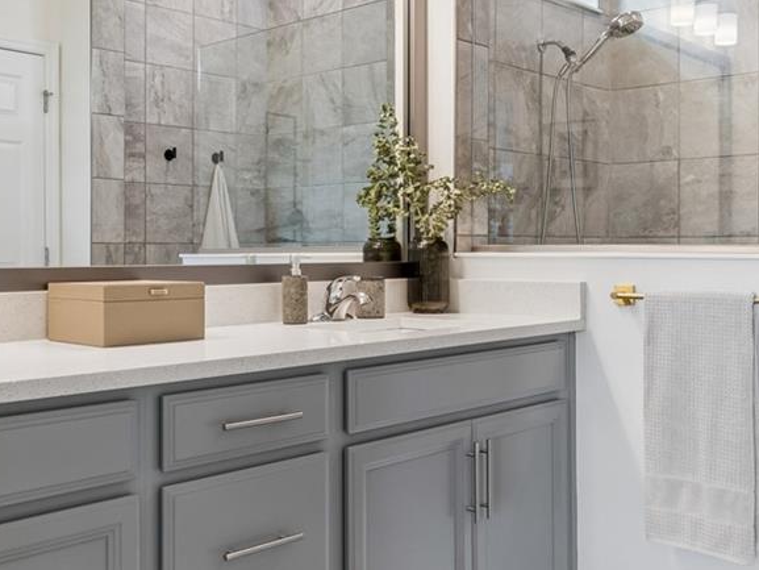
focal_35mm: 40
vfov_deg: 35.9
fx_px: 877
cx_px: 324
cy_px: 257
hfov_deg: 46.6
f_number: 7.1
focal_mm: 10
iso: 100
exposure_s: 1/4
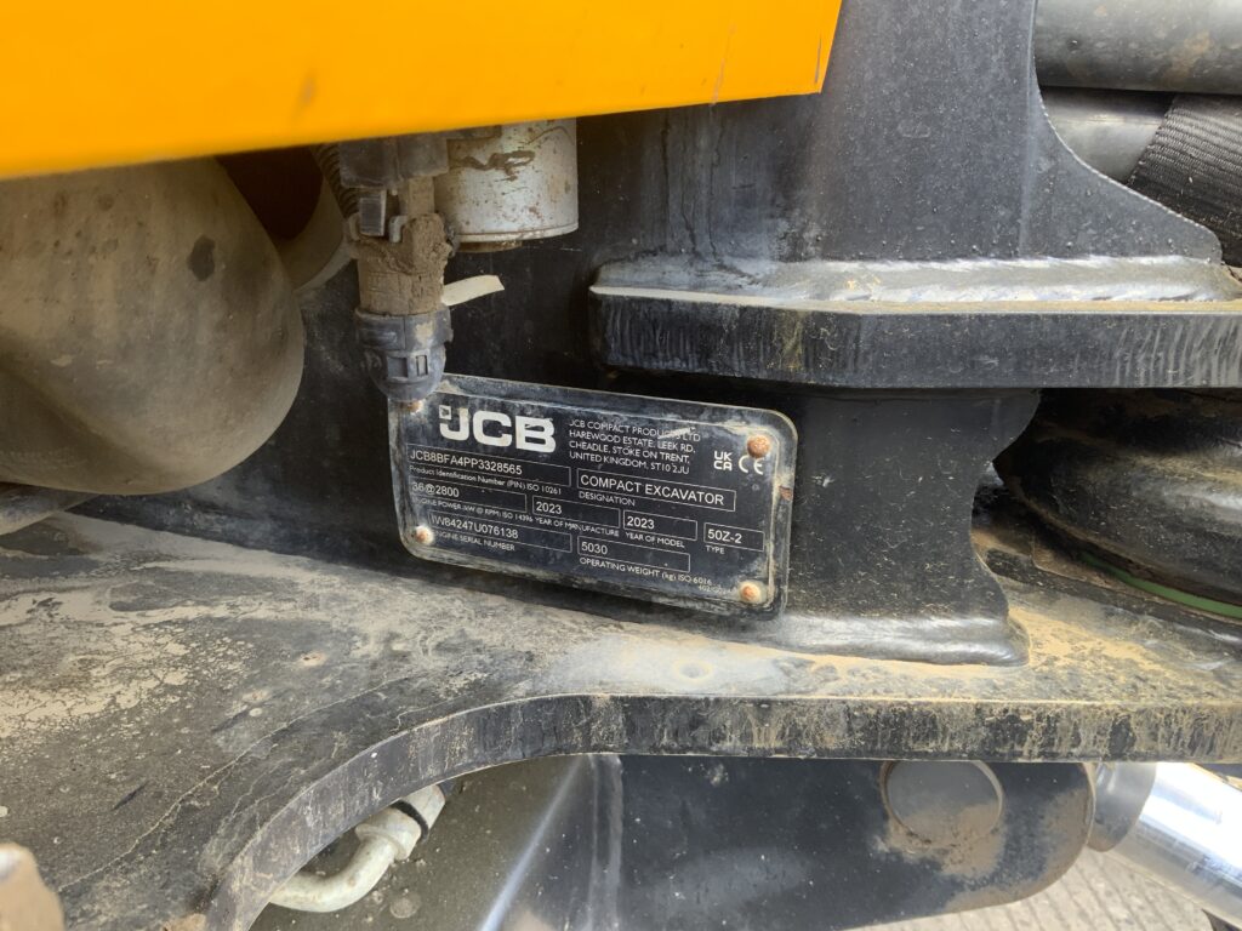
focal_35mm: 29
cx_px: 621
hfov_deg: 61.7
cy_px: 466
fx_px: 1041
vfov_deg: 48.2
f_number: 1.8
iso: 64
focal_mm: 3
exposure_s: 1/93
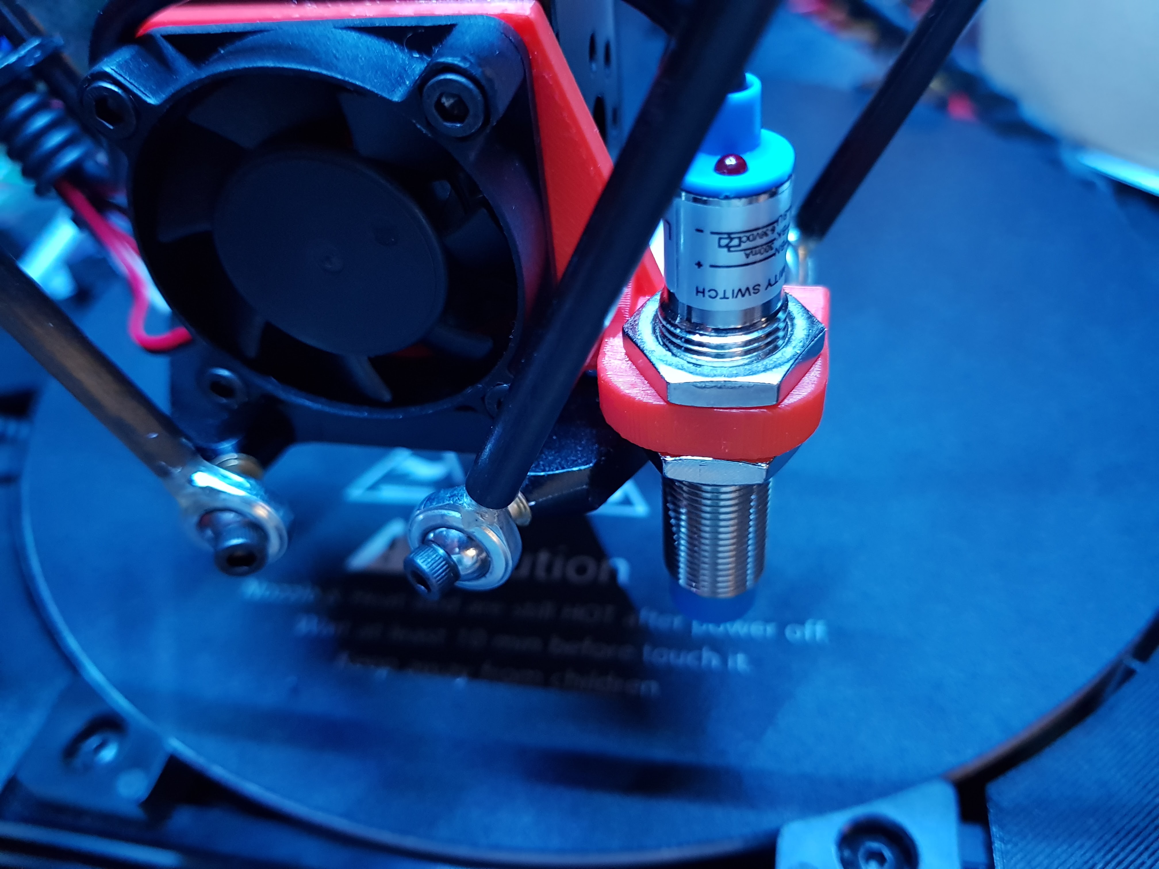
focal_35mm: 26
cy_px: 434
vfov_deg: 53.1
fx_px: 871
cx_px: 580
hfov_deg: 67.3
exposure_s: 1/10
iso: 400
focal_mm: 4.2
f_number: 1.7
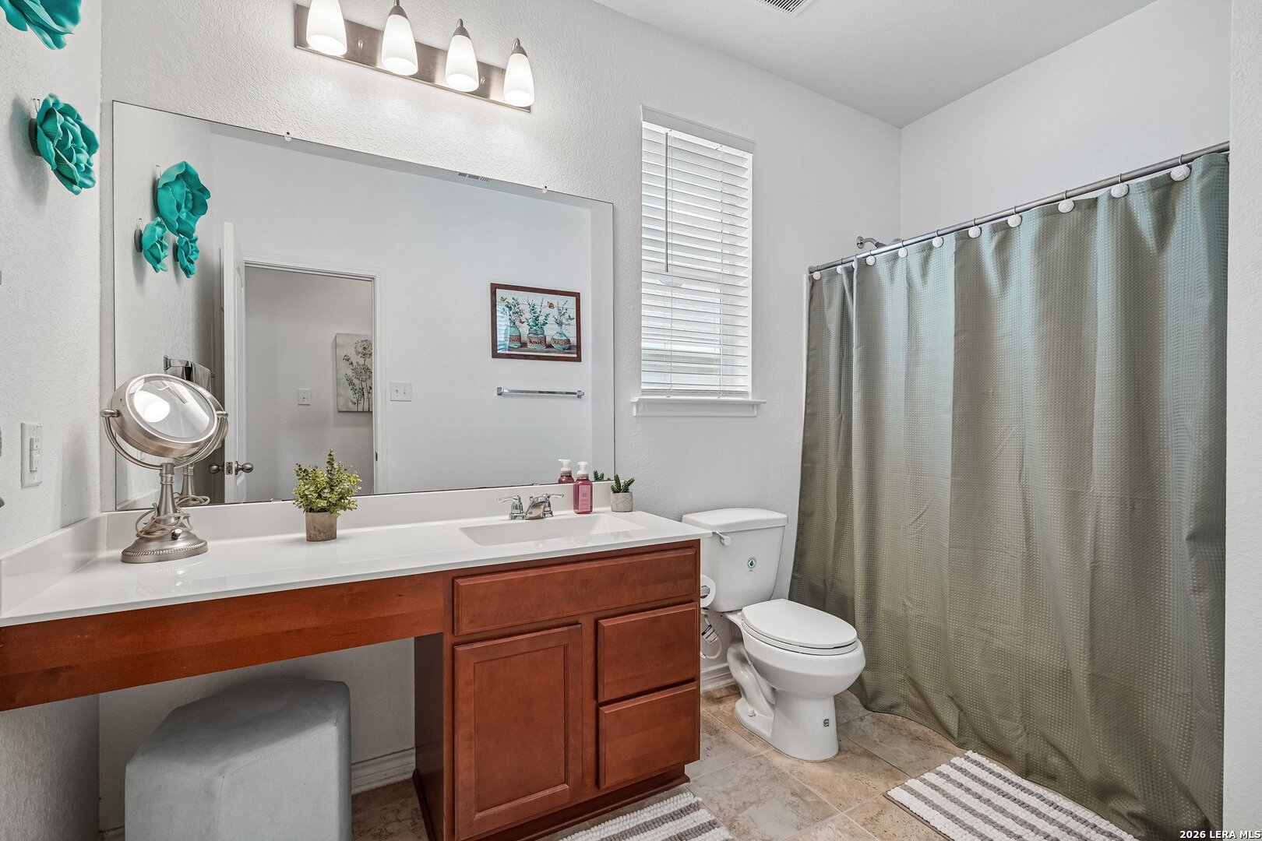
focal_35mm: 16
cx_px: 631
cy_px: 420
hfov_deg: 96.7
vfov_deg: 73.7
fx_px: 561
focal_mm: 16
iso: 200
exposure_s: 1/30
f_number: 8
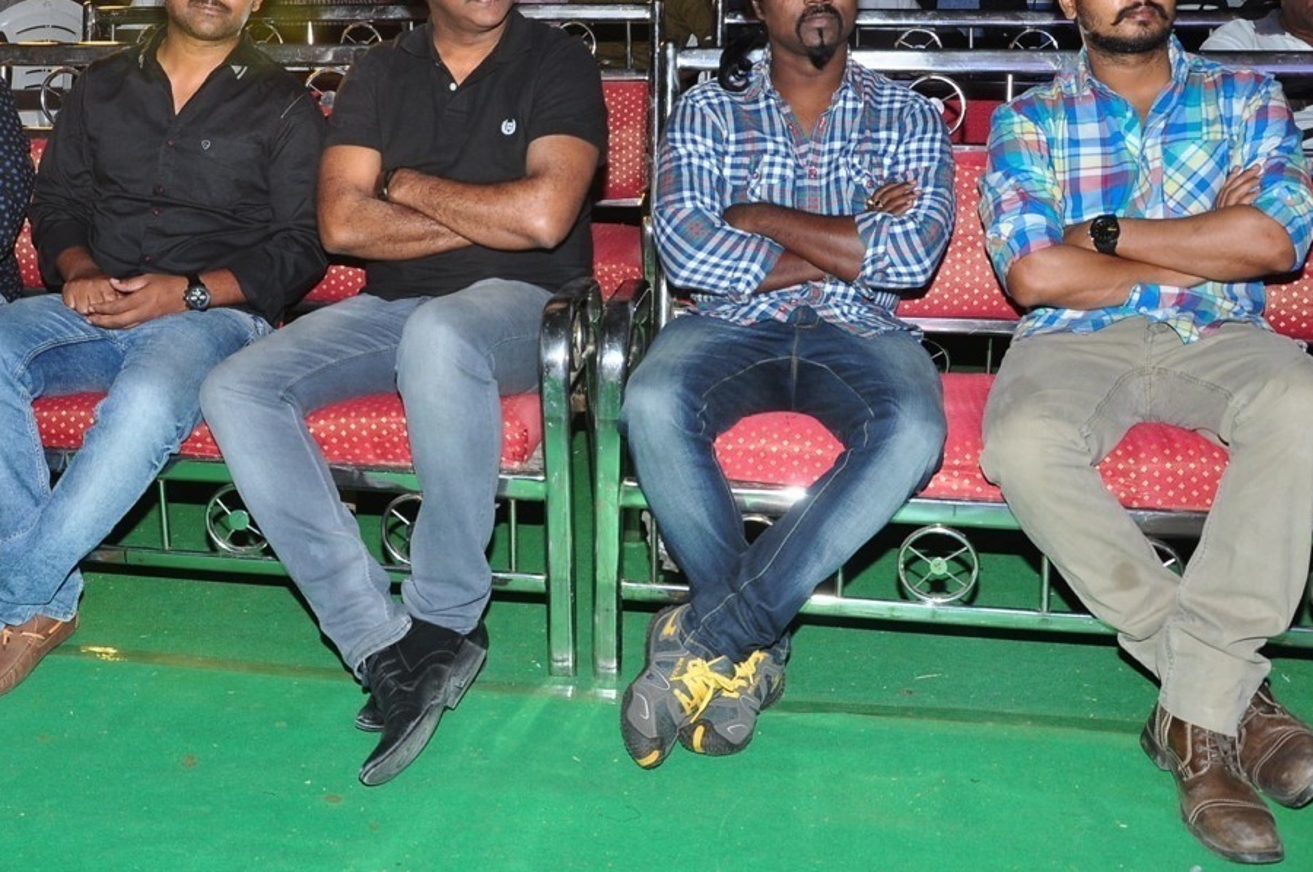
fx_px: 1603
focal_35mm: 44
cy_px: 335
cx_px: 514
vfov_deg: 30.3
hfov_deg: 44.3
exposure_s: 1/125
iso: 400
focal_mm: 22
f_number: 8
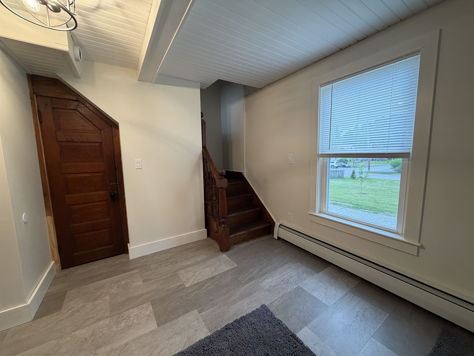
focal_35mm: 14
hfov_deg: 102.1
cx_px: 237
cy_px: 178
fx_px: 192
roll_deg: +0.8
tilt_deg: -6.2
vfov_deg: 85.7
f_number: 2.2
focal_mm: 2.22
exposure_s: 1/60
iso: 250
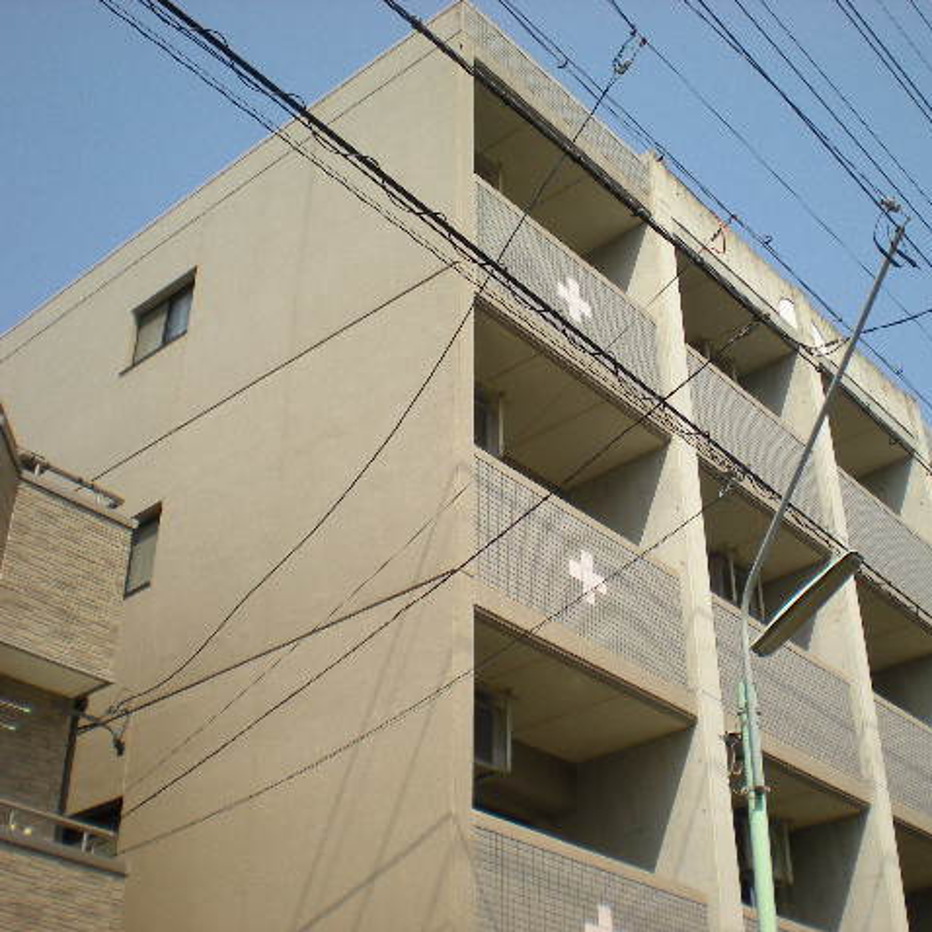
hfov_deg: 37.4
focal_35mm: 45
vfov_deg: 37.6
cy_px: 466
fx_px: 1371
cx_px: 562
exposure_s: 1/684
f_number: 4.6
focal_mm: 6.3
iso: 89
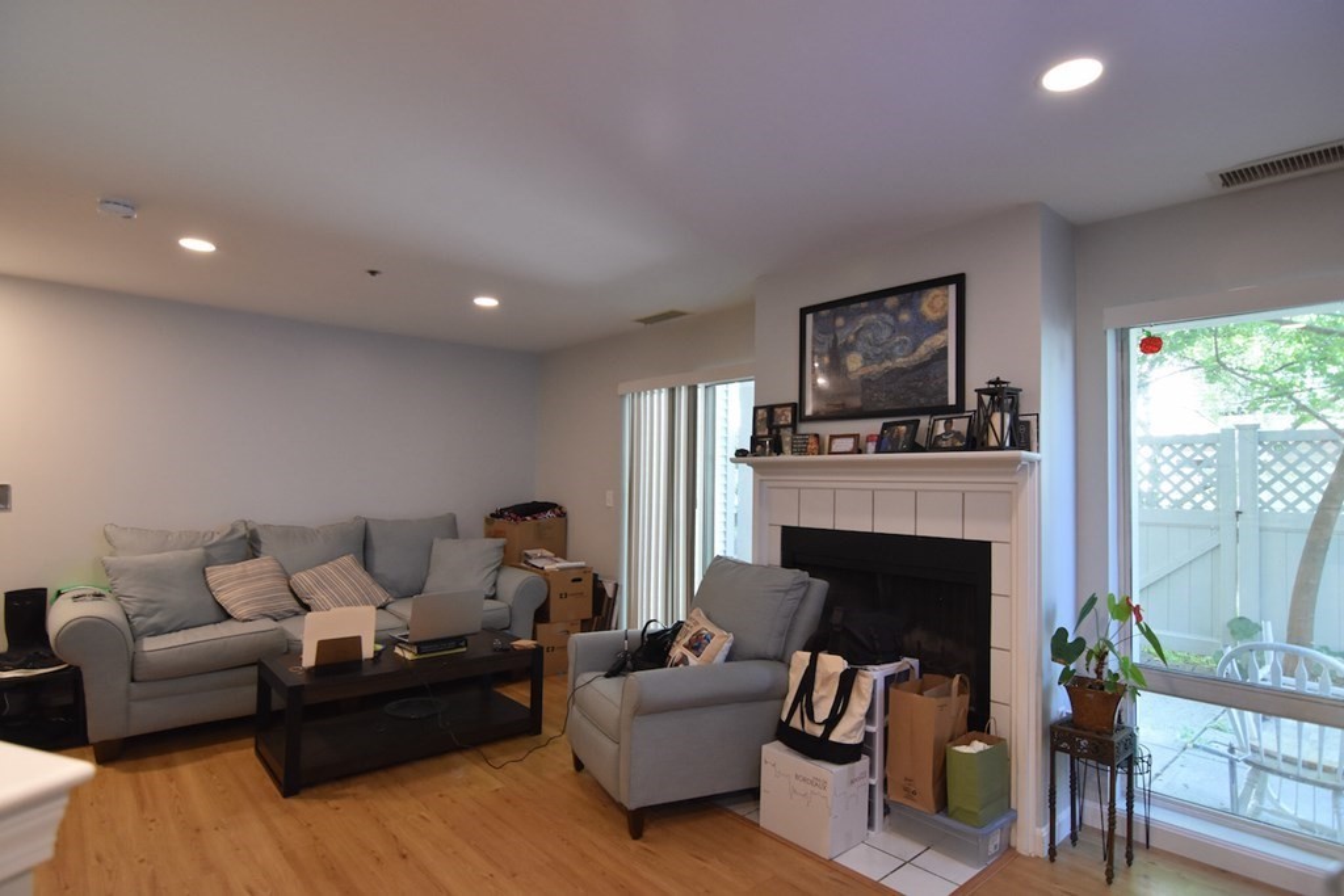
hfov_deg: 90.0
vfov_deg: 67.4
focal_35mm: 18
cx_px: 672
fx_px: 672
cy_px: 448
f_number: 4
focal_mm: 12
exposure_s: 1/60
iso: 1000
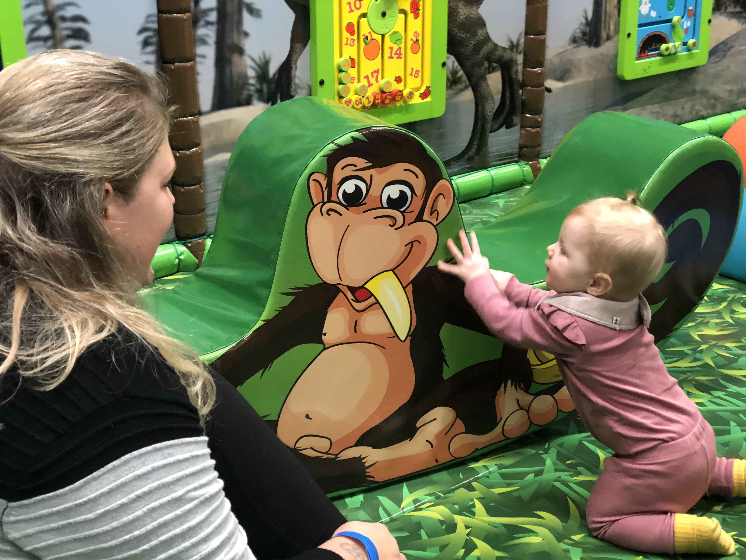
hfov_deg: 36.8
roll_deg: +1.3
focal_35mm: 52
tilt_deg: -19.7
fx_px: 1121
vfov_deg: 28.0
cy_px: 280
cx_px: 373
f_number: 2.4
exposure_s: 1/20
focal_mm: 6
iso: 160
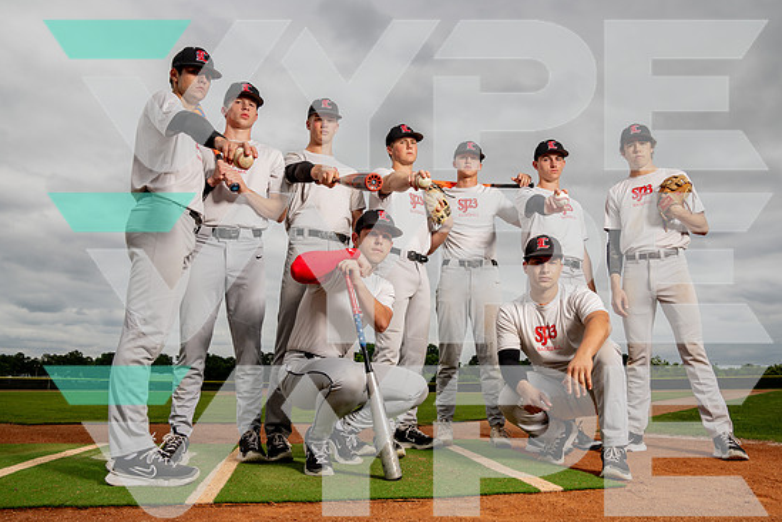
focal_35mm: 26
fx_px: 565
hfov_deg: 69.3
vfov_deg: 49.6
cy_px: 267
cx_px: 411
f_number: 8
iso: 50
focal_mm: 24
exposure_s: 1/250
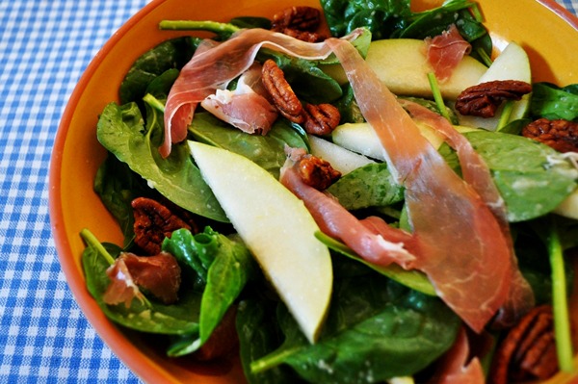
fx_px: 529
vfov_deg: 39.9
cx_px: 289
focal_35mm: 33
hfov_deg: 57.3
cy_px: 192
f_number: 4
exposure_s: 1/60
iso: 1250
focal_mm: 22
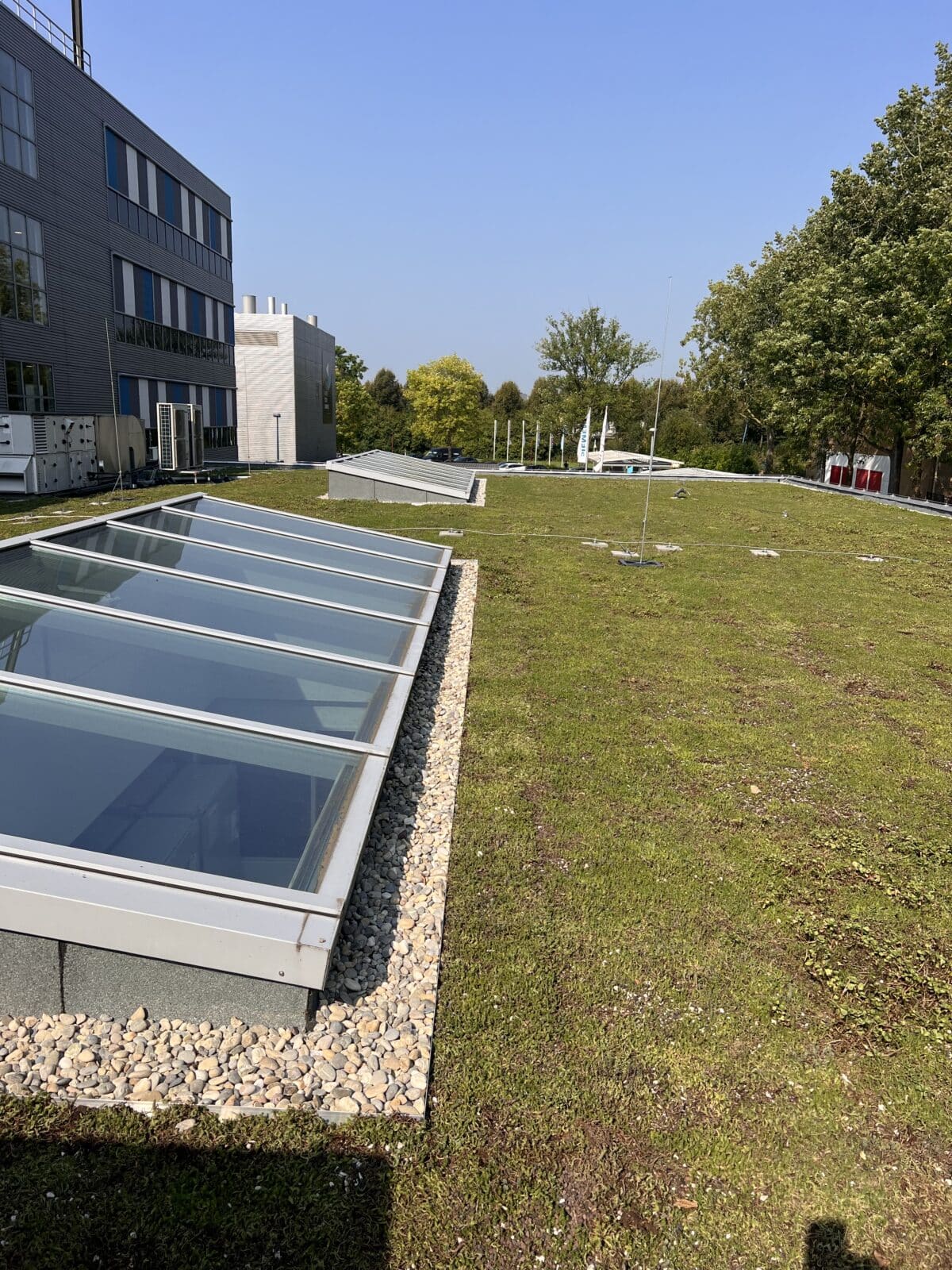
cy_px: 635
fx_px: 953
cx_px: 476
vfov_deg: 67.3
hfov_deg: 53.1
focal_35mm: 26
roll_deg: -1.8
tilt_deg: -9.1
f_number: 1.5
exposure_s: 1/4444
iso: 50
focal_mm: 5.7
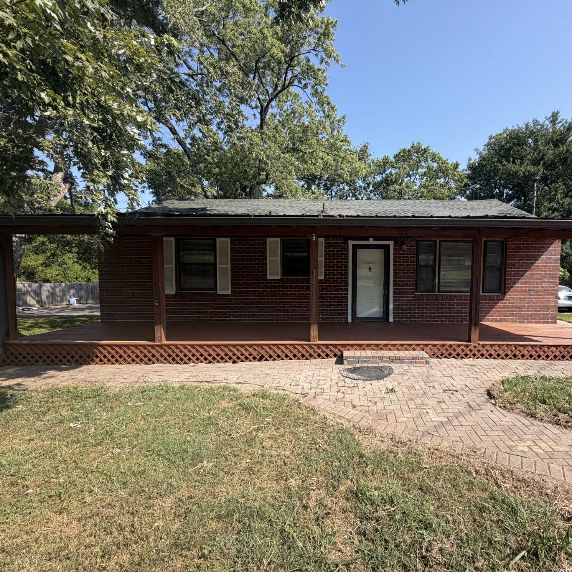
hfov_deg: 82.9
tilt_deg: -4.7
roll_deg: +0.7
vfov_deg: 84.0
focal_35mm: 17
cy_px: 290
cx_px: 344
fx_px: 318
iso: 40
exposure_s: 1/770
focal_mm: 2.22
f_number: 2.2
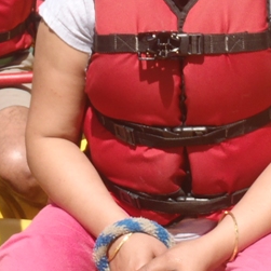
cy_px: -86
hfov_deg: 17.1
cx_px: 199
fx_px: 895
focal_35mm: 101
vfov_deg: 16.3
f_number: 10
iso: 80
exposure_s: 1/60
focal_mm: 5
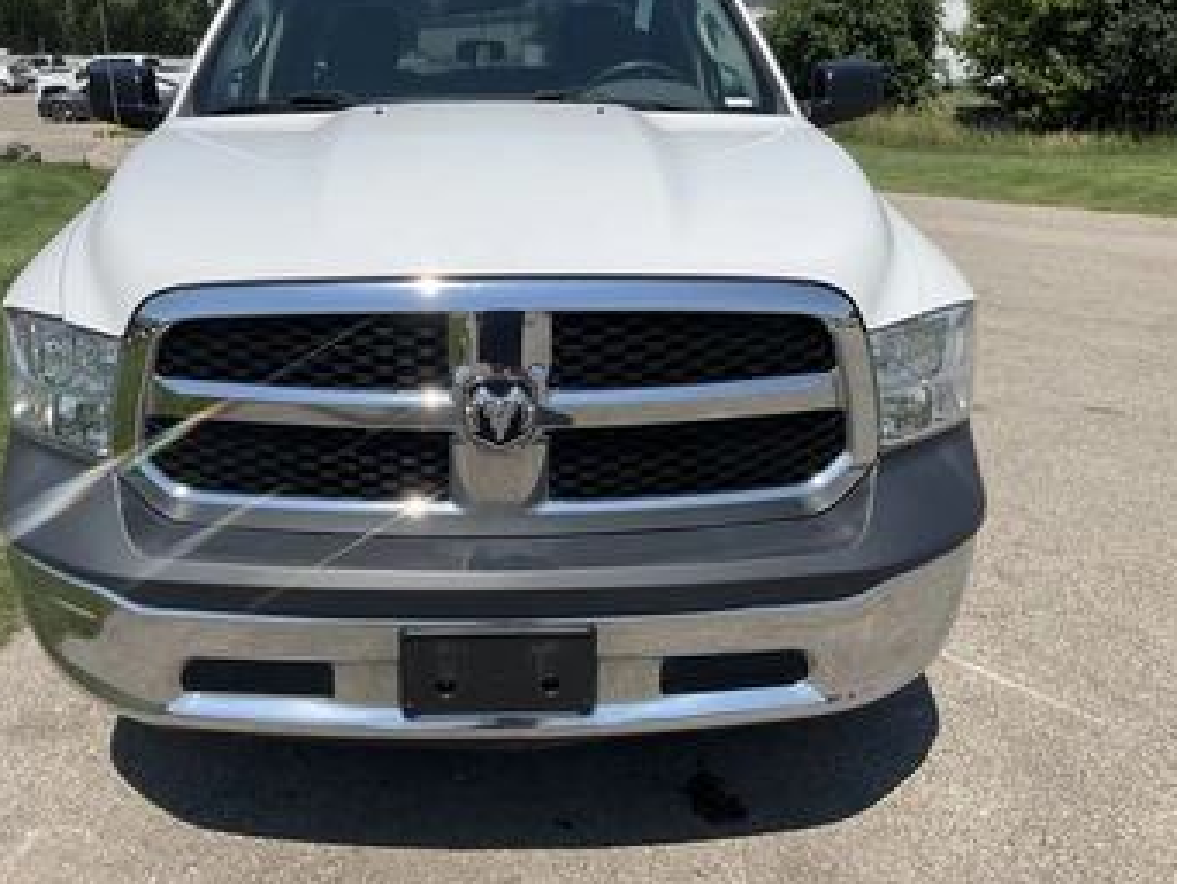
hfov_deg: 53.7
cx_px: 504
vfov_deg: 41.7
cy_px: 387
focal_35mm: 34
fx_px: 1156
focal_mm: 3
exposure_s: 1/3125
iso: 25
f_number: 1.8
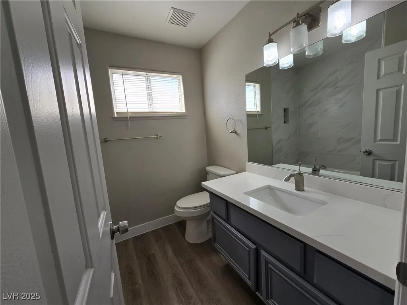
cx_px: 204
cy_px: 152
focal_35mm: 13
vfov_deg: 89.9
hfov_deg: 106.2
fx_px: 153
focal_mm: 2.2
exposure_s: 1/196
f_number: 2.2
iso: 50
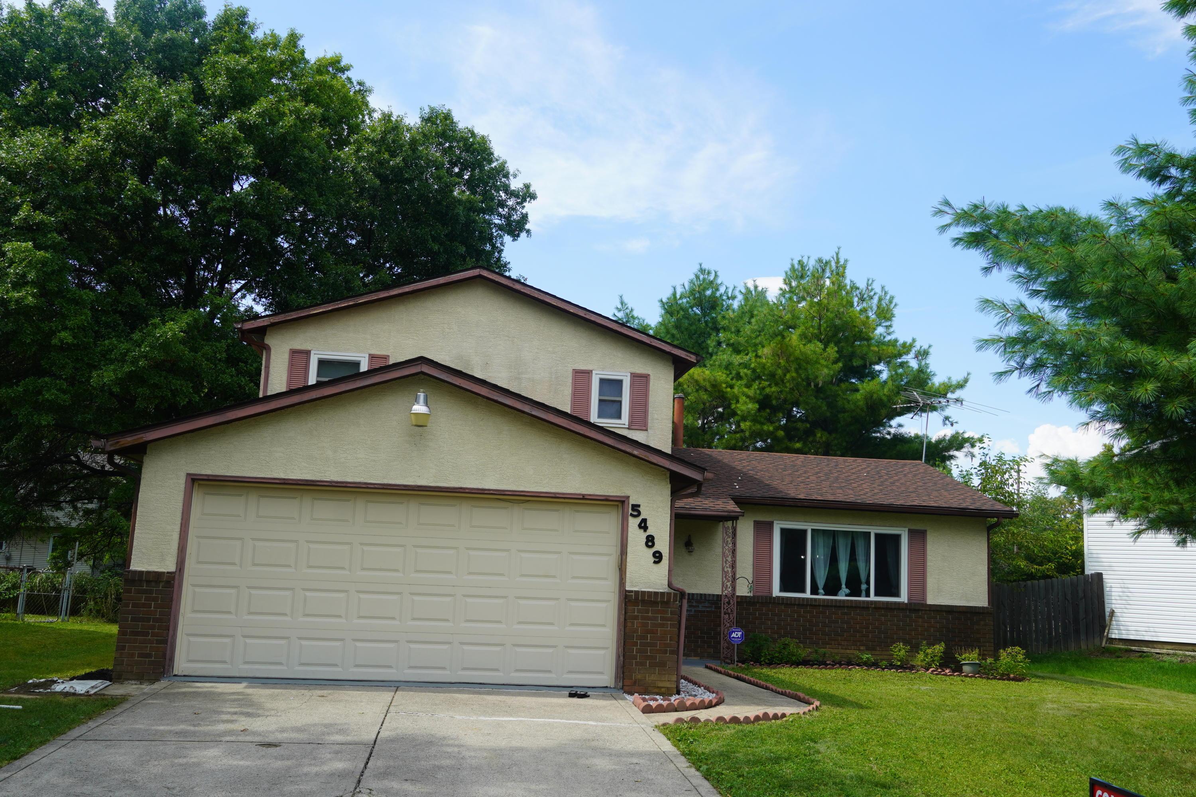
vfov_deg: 40.0
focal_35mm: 33
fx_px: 1096
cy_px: 398
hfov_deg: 57.2
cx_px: 598
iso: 100
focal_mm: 22
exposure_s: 1/125
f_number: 9
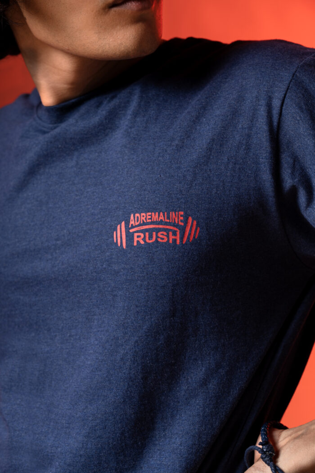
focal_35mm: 79
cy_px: 236
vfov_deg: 25.7
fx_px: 1037
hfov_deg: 17.3
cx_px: 158
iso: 200
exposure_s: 1/200
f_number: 7.1
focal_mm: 79
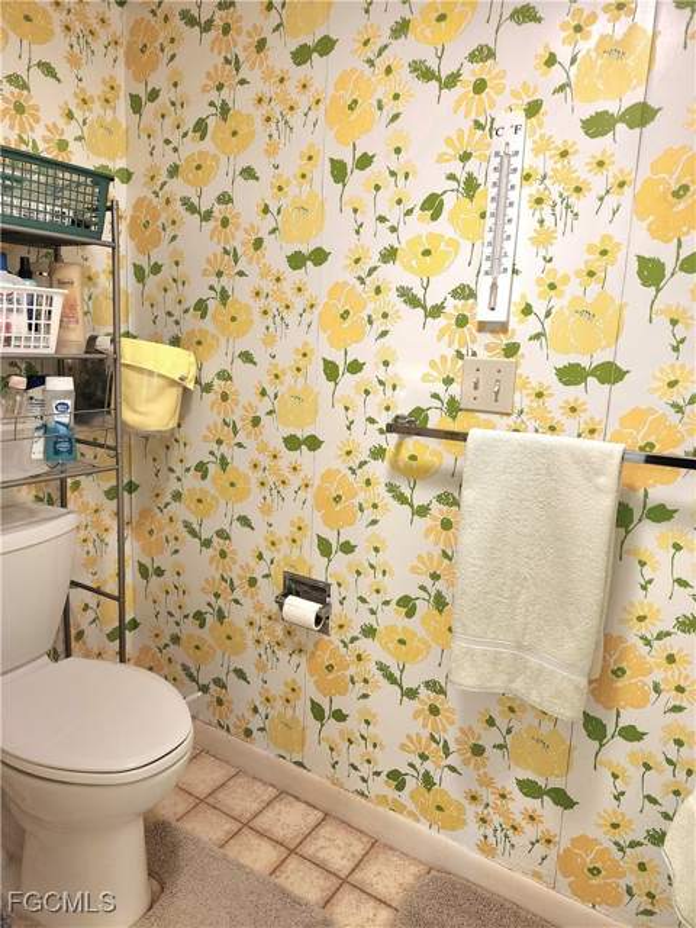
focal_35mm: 23
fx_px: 617
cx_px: 348
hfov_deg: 58.9
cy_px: 464
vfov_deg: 73.9
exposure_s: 1/120
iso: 800
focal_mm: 5.54
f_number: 1.8
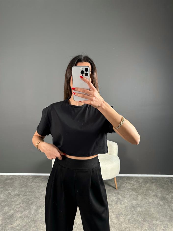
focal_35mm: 24
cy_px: 116
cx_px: 86
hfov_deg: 56.8
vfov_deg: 71.6
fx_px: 160
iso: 200
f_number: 1.78
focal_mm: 6.86
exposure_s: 1/121
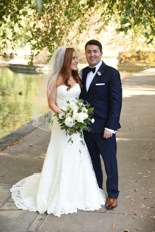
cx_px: 78
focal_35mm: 55
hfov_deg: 24.6
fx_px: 355
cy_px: 116
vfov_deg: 36.2
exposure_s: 1/640
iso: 500
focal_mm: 55
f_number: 2.8
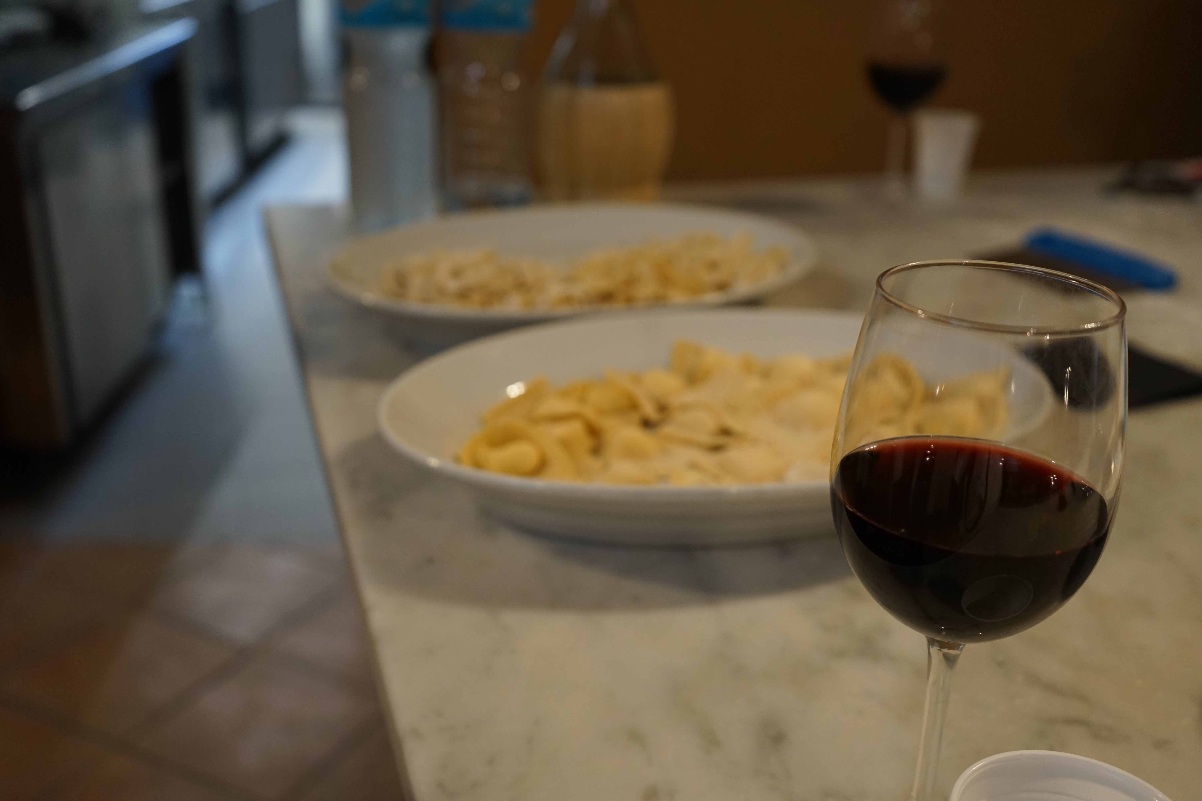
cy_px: 400
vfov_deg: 35.9
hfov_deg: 51.9
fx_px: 1235
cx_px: 601
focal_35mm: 37
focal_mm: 37
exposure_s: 1/160
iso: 1250
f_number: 4
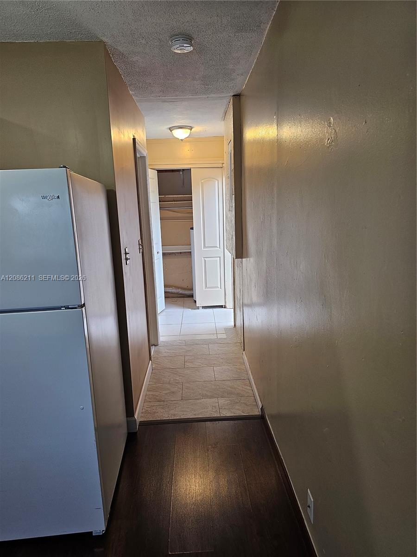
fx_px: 369
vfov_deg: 73.9
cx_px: 208
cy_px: 278
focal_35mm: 23
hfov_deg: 58.9
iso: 100
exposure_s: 1/120
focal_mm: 6.3
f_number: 1.7
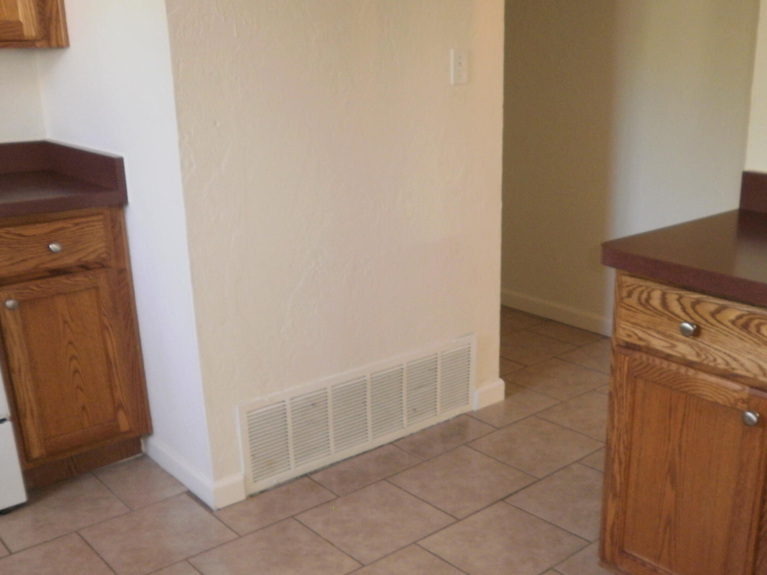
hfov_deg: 48.8
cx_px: 440
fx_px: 842
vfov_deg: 37.6
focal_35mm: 38
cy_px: 345
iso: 125
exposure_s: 1/25
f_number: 2.6
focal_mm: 4.65
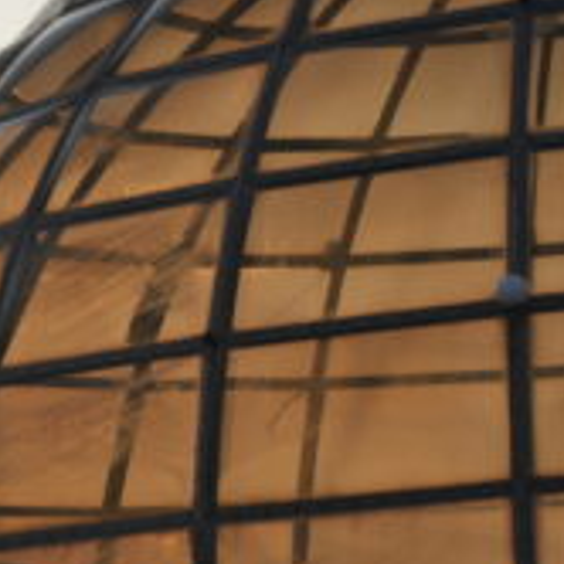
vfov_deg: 7.2
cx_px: -931
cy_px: 606
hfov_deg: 6.8
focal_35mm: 241
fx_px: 4442
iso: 100
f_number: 4.5
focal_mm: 46
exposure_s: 1/100
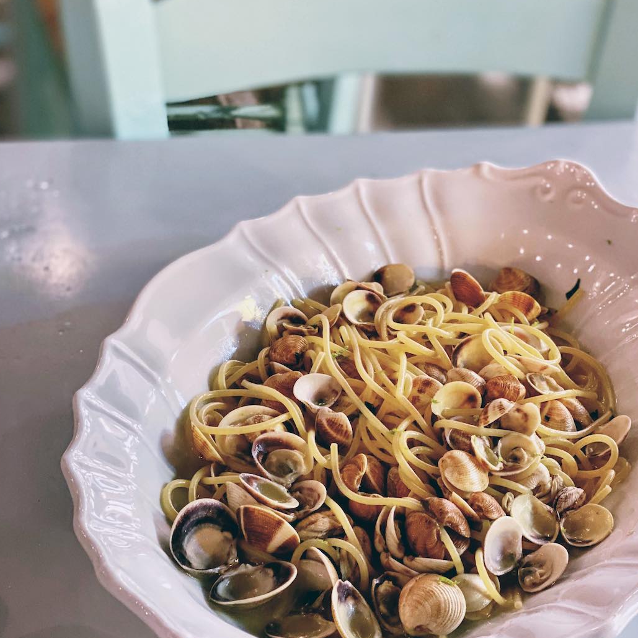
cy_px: 370
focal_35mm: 63
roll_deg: -7.4
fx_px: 1314
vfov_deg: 27.3
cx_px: 319
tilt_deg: -37.2
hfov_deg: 27.3
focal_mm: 6
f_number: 2
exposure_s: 1/25
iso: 400
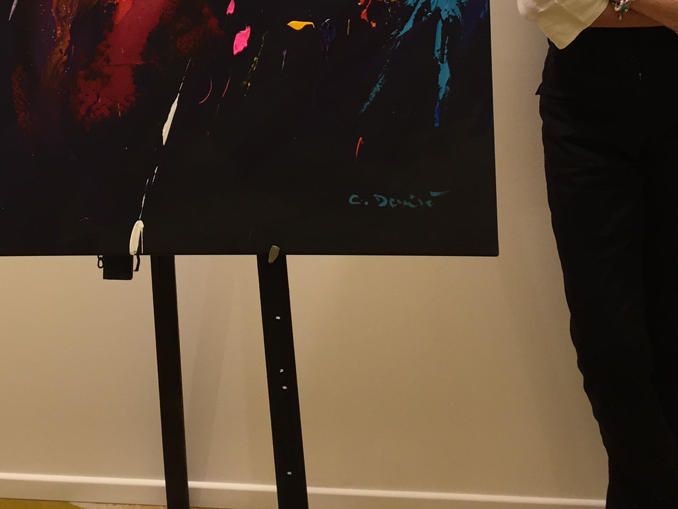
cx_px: 239
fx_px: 1273
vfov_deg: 21.4
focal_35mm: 65
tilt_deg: -10.1
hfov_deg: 29.7
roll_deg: -0.3
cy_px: -54
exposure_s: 1/120
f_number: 2.2
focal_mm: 4.15
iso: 50
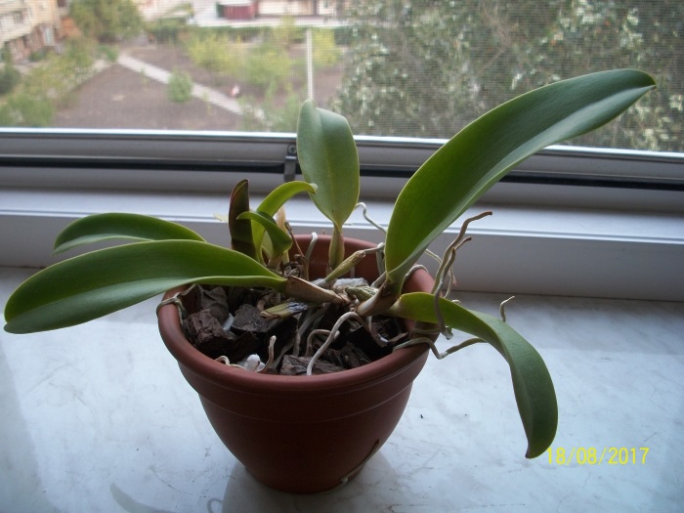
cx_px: 342
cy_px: 256
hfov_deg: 52.6
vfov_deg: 40.7
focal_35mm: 35
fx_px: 692
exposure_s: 1/30
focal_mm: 6.3
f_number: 3.1
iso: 144
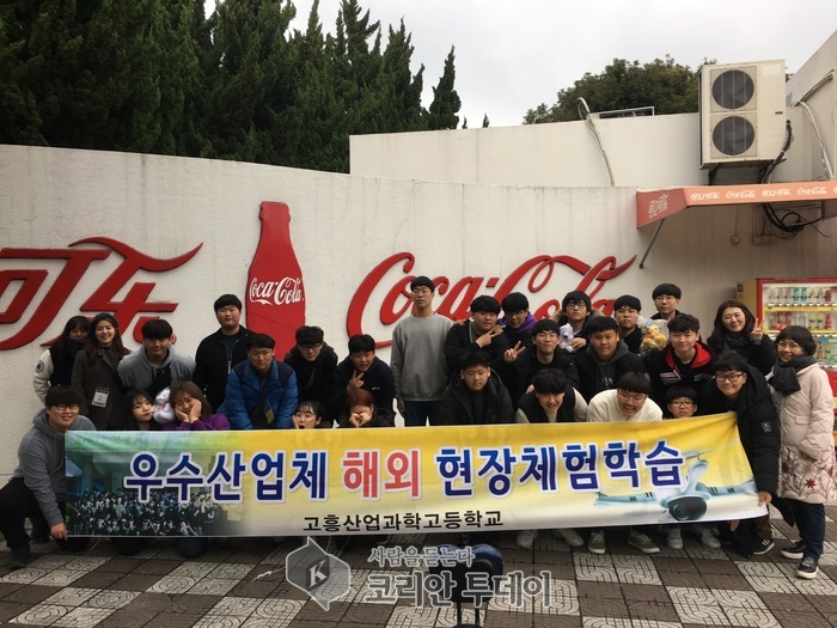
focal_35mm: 29
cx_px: 418
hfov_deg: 61.7
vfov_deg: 48.2
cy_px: 314
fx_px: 701
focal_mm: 4.15
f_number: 2.2
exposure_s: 1/100
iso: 32
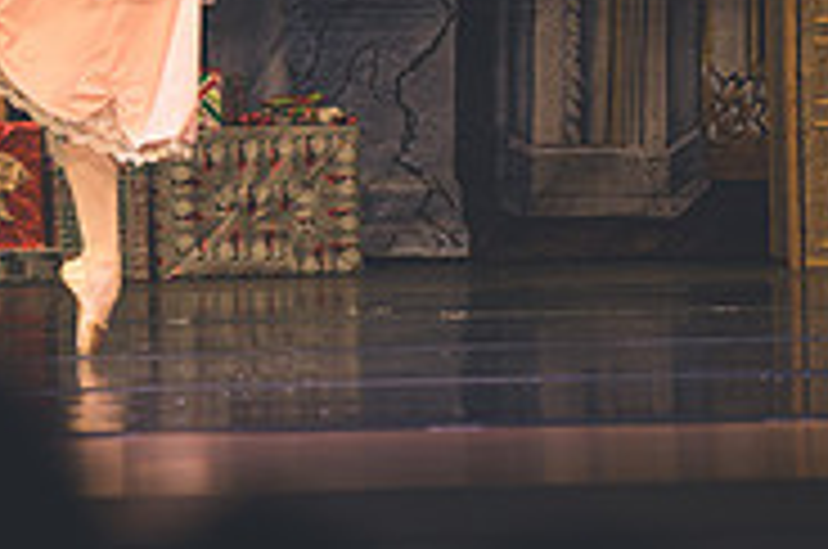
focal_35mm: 632
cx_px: 230
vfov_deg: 2.2
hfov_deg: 3.3
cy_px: -65
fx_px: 14511
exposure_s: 1/400
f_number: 2.8
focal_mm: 200
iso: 400
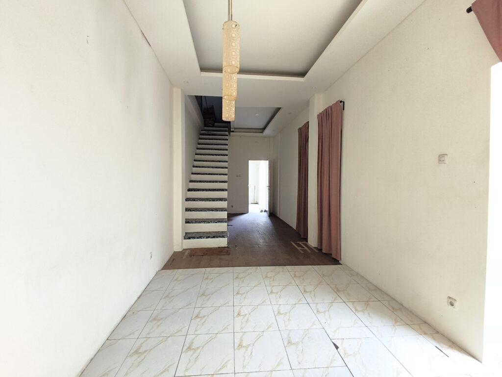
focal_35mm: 15
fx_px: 218
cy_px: 188
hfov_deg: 98.1
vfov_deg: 81.8
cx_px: 251
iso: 160
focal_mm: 1.65
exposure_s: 1/50
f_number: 2.2
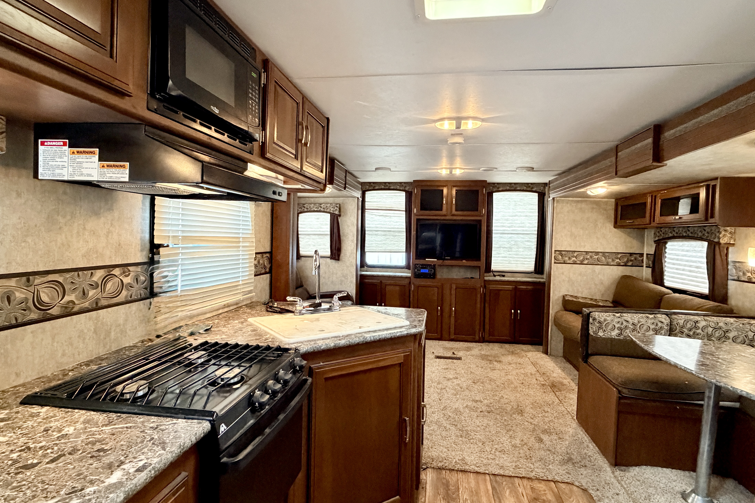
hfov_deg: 86.9
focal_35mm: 19
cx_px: 384
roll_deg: +0.2
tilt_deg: -0.8
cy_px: 243
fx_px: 398
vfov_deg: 64.5
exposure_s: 1/60
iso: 800
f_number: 2.2
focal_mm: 2.22
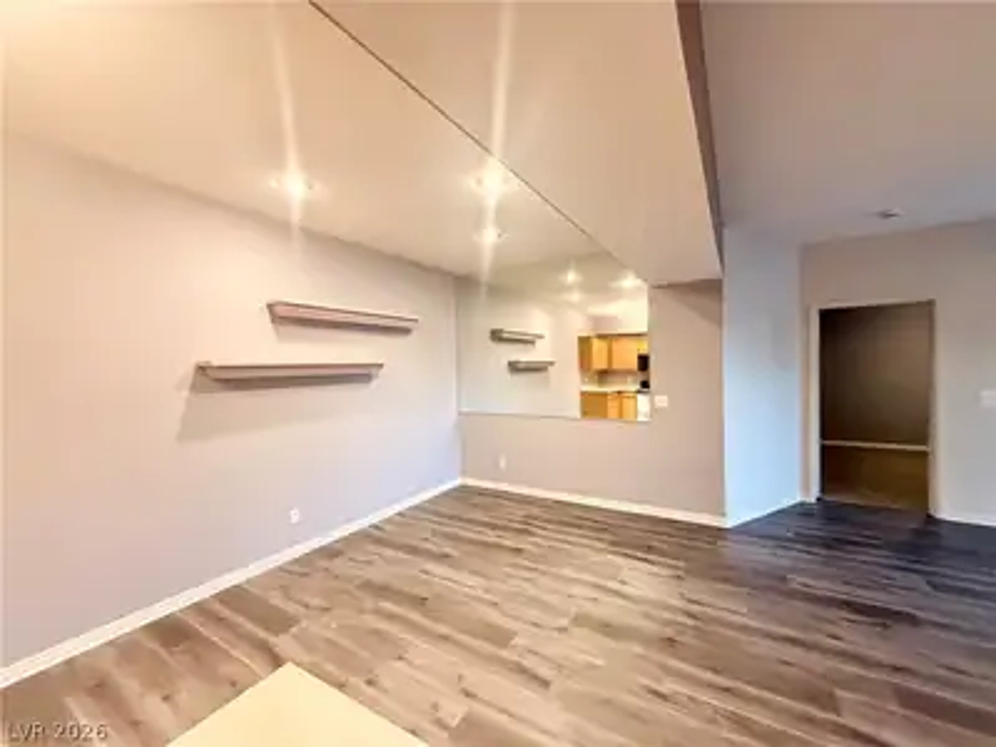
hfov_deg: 102.1
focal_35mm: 14
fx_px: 403
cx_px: 498
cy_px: 374
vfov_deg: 85.7
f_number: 2.2
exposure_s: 1/60
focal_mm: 2.22
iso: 400
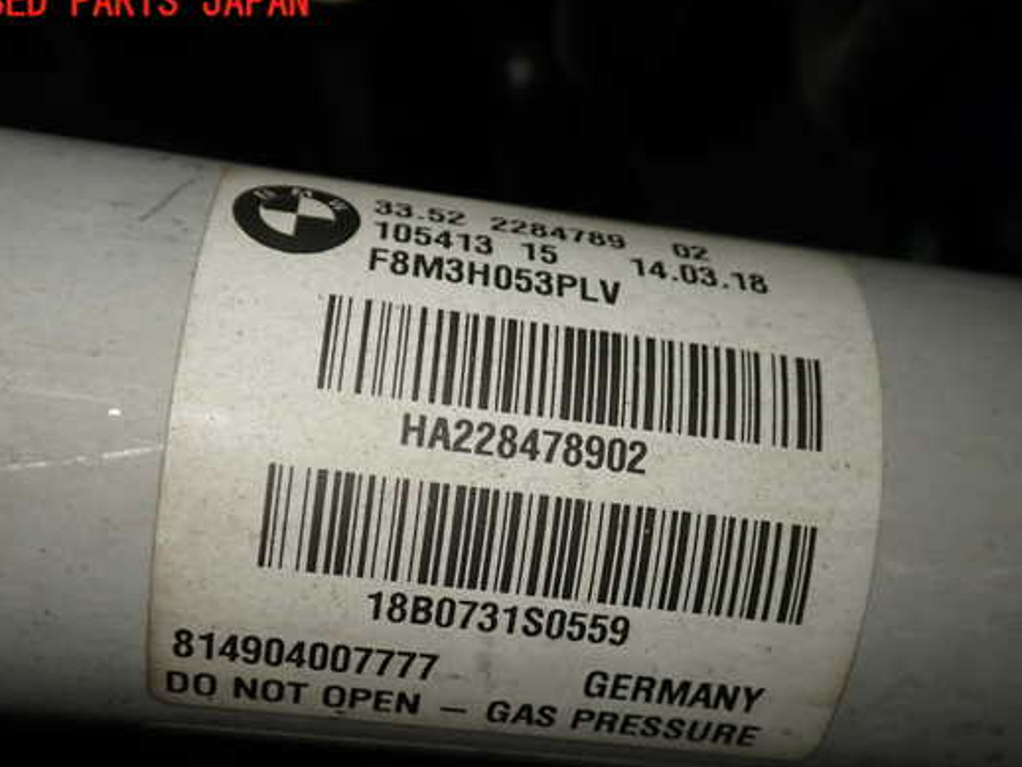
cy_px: 422
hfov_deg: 42.9
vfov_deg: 32.9
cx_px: 543
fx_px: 1300
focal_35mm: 44
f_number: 2.7
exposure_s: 1/80
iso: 200
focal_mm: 6.83
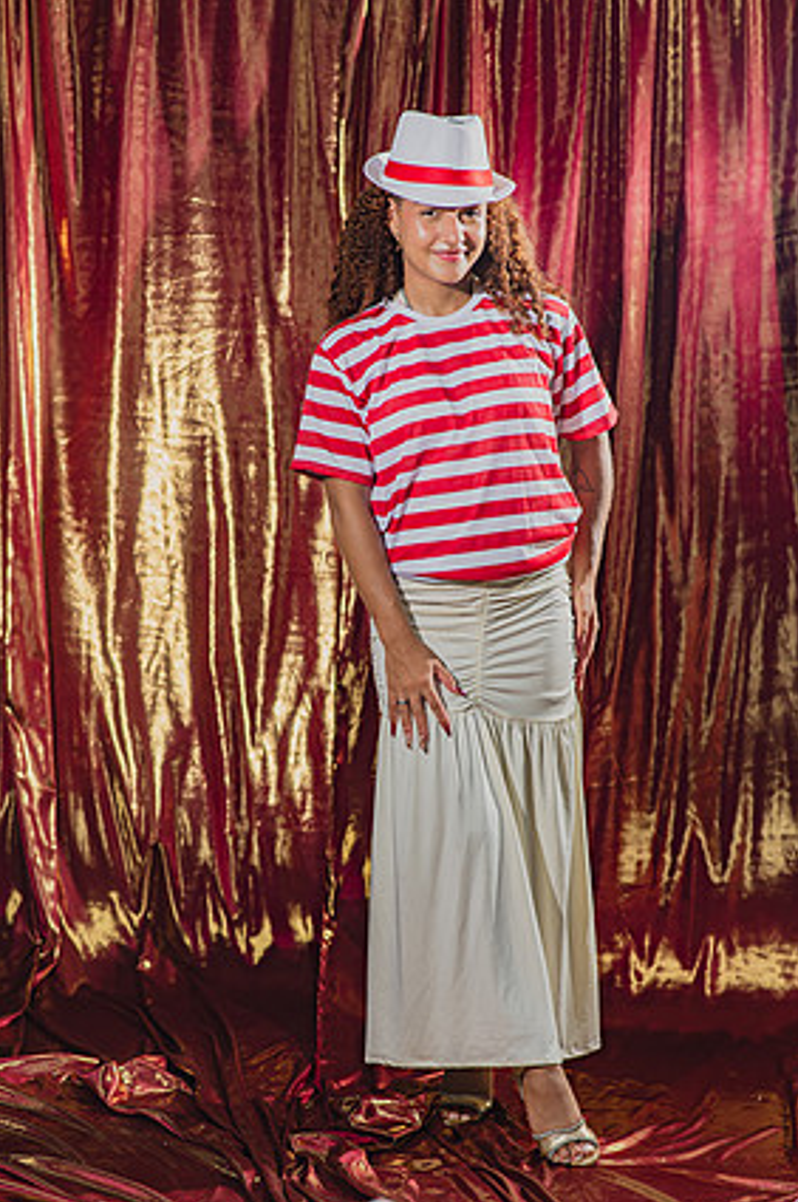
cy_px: 631
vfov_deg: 22.7
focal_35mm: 90
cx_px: 378
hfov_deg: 15.1
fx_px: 3002
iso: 200
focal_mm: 85
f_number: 2.5
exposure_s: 1/200
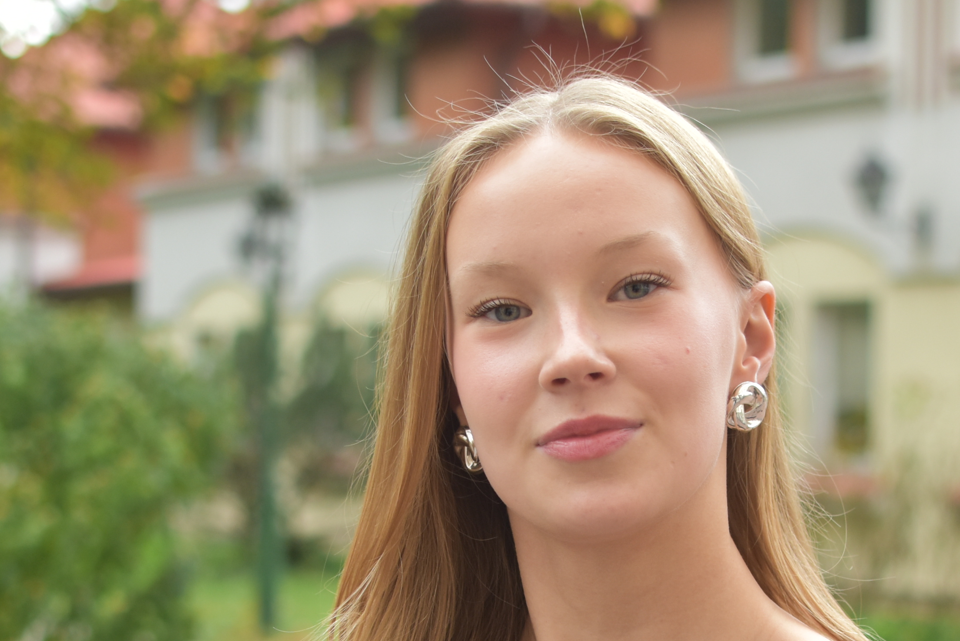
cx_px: 571
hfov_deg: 19.1
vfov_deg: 12.7
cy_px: 570
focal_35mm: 107
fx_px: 2854
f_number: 3.2
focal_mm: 35
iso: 400
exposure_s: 1/250
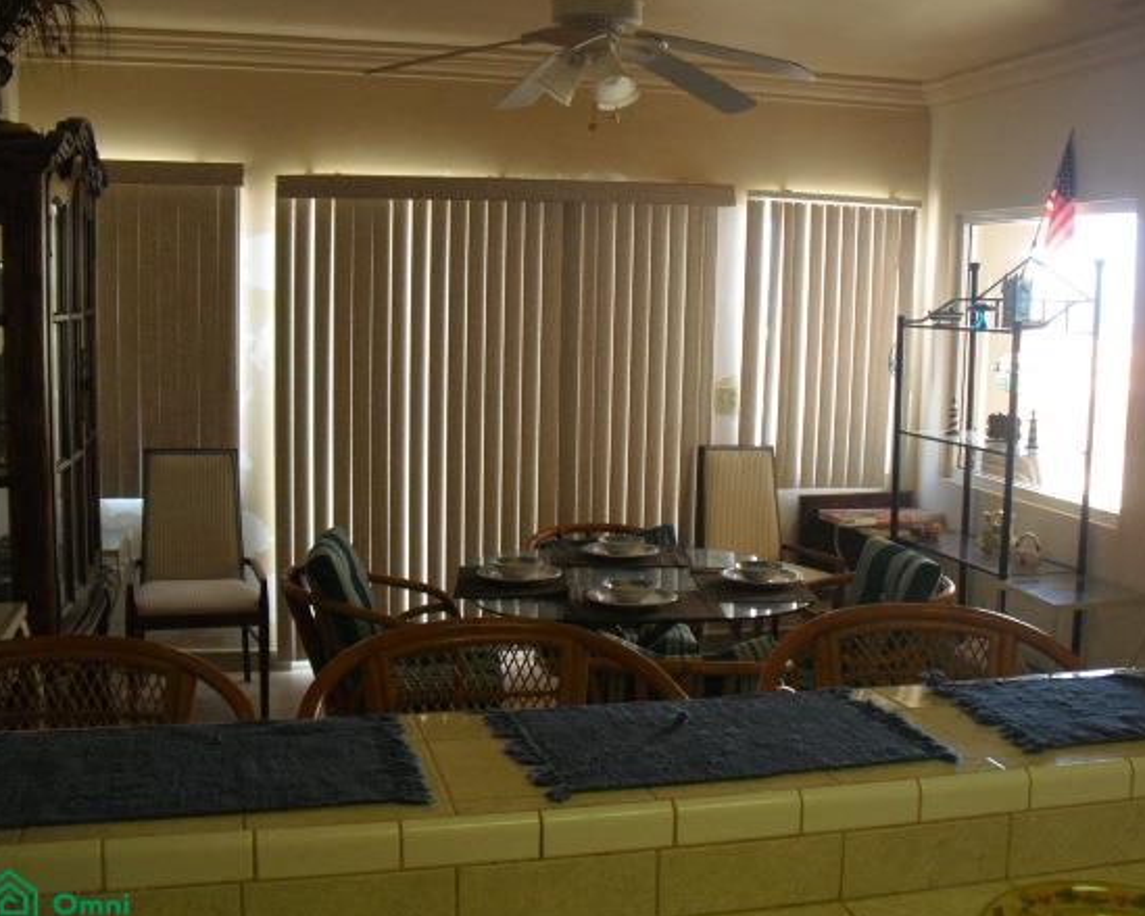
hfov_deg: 44.8
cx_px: 622
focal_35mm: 41
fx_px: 1389
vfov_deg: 36.5
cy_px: 457
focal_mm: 6.3
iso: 400
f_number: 3.1
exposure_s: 1/100
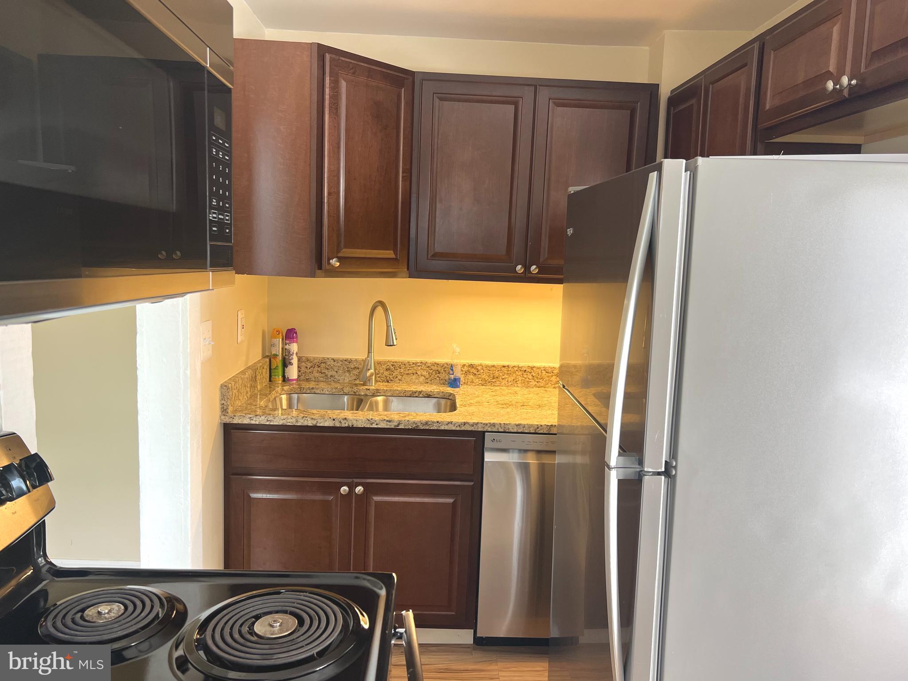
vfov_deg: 53.1
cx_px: 454
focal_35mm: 26
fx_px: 682
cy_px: 340
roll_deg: -2.5
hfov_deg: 67.3
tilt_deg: -8.0
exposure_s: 1/60
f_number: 1.5
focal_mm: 5.7
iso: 80
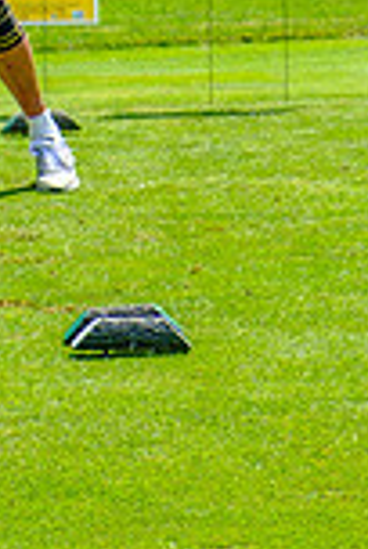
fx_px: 3739
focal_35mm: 245
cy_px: -188
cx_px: -14
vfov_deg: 8.3
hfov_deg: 5.6
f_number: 6.4
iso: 200
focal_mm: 55
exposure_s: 1/320
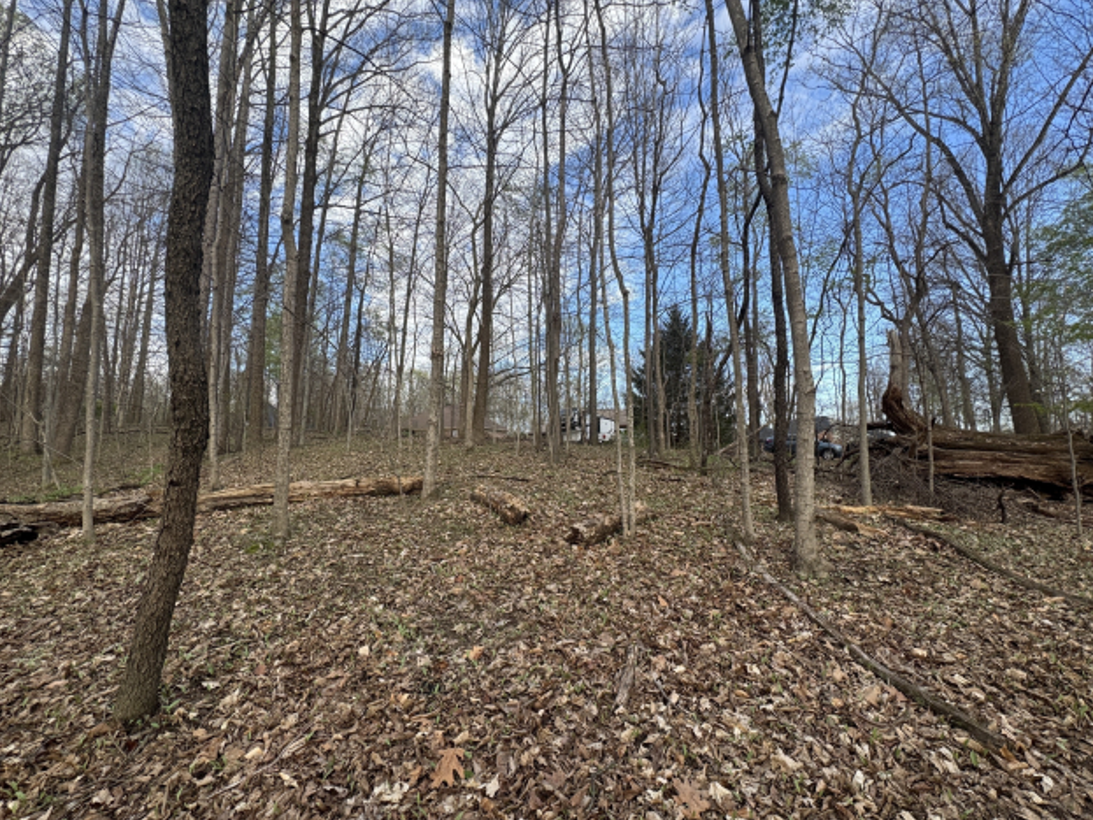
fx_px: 474
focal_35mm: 15
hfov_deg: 98.1
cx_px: 569
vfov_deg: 81.7
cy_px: 416
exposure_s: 1/425
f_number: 2.2
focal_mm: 2.22
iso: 40
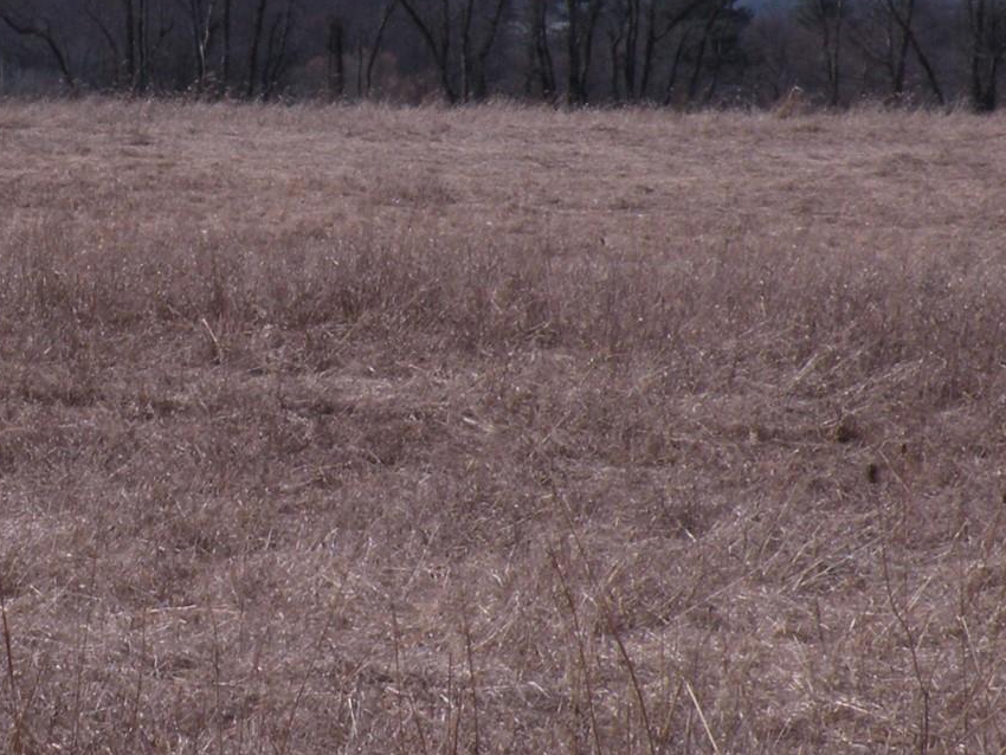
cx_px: 230
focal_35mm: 224
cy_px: -11
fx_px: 6512
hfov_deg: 8.8
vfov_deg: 6.6
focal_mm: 16.4
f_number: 8
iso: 64
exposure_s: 1/310
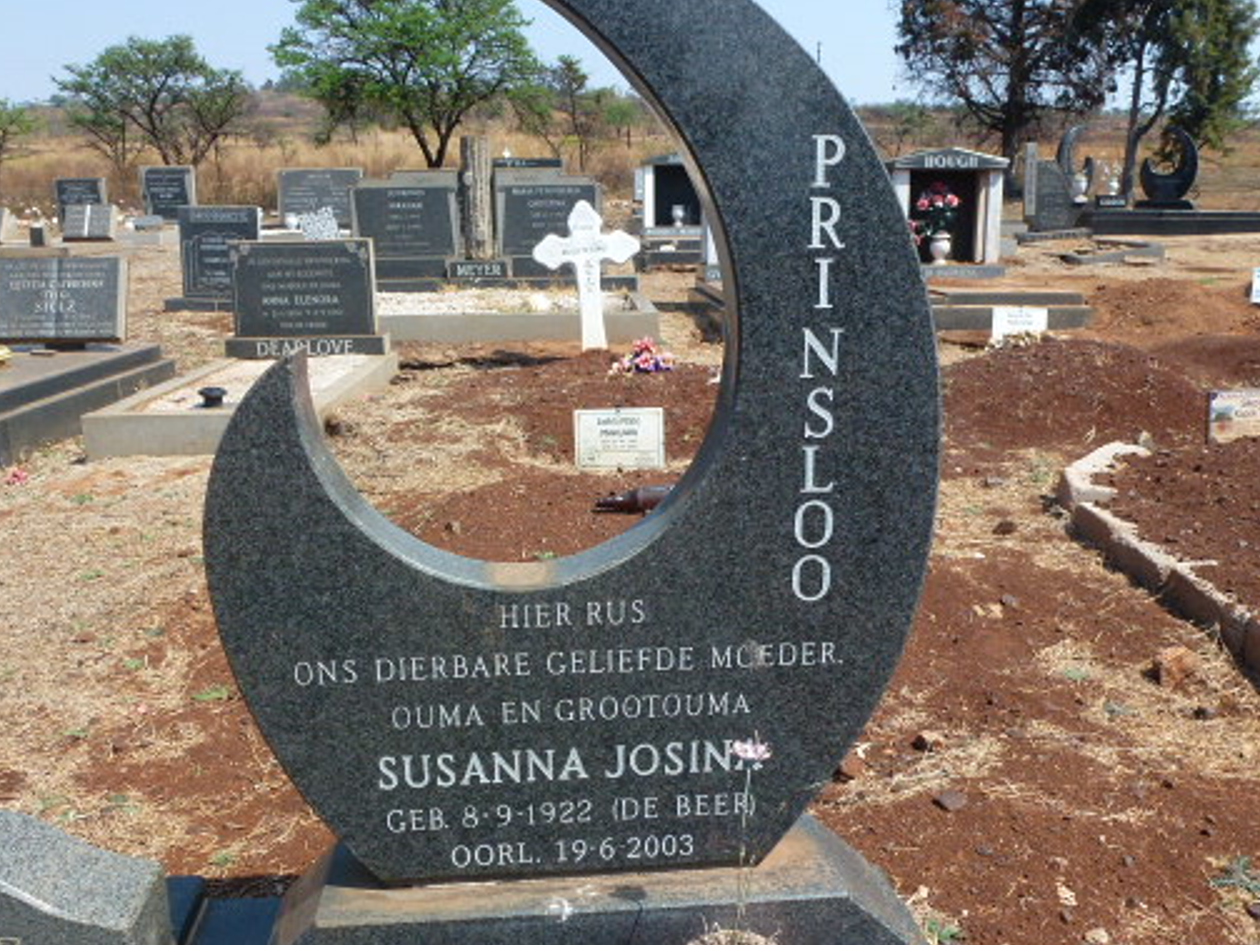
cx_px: 625
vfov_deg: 42.8
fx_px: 1201
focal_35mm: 33
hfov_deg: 55.4
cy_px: 555
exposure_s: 1/500
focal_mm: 4.7
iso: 100
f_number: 4
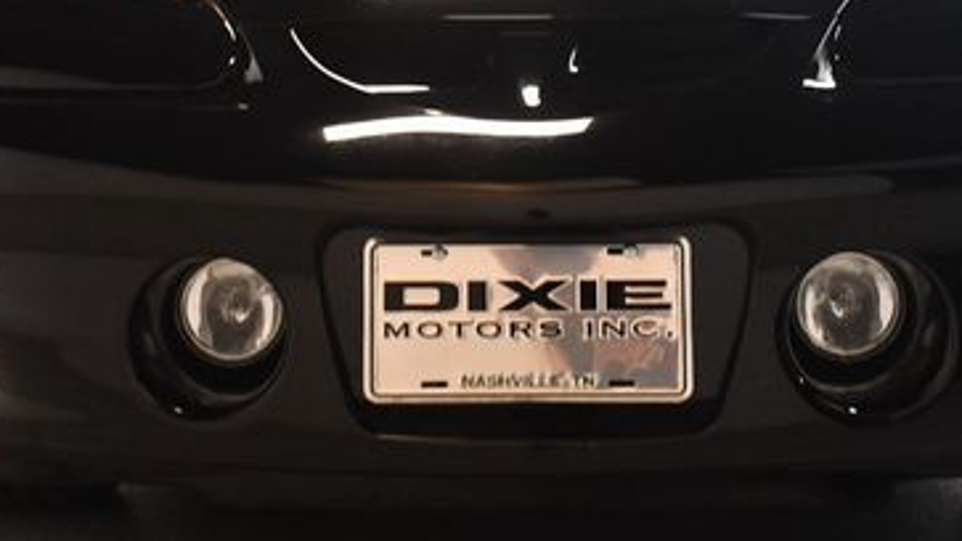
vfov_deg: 16.6
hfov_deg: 29.3
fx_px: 1836
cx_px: 514
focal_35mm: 72
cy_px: 109
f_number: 3.8
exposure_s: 1/125
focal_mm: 26
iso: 1800
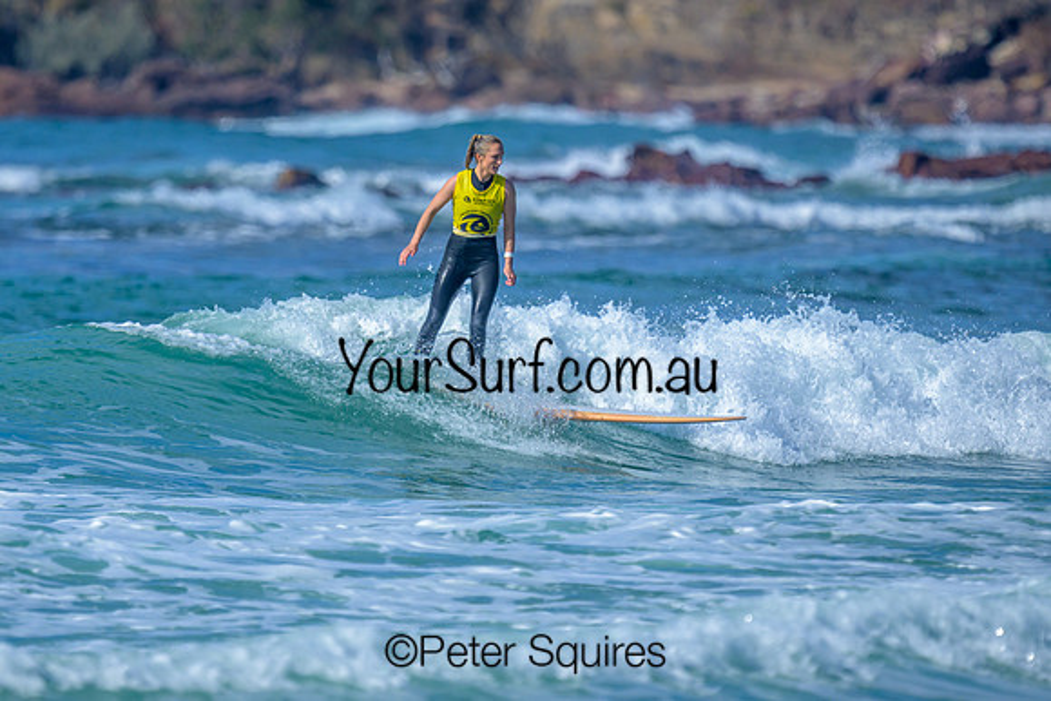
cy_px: 346
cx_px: 328
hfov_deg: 1.9
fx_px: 32119
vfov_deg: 1.3
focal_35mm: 1100
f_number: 6.3
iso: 200
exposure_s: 1/2000
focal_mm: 800
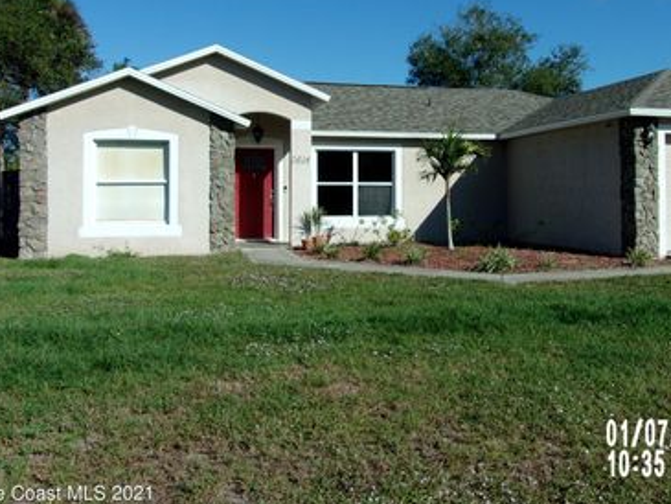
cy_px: 179
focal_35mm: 37
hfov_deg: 49.8
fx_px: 717
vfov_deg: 38.4
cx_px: 408
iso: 80
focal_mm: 4.9
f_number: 10.4
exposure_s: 1/140
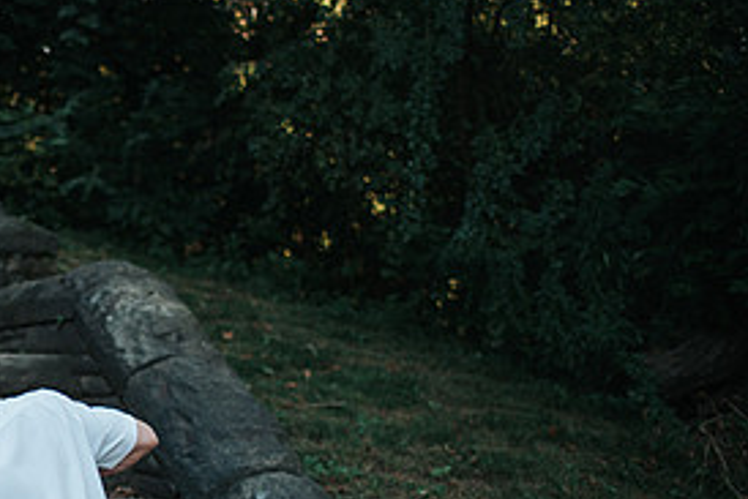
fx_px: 1538
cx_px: -3
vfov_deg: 18.2
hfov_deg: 25.9
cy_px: 446
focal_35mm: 74
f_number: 1.8
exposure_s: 1/400
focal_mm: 35
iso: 140
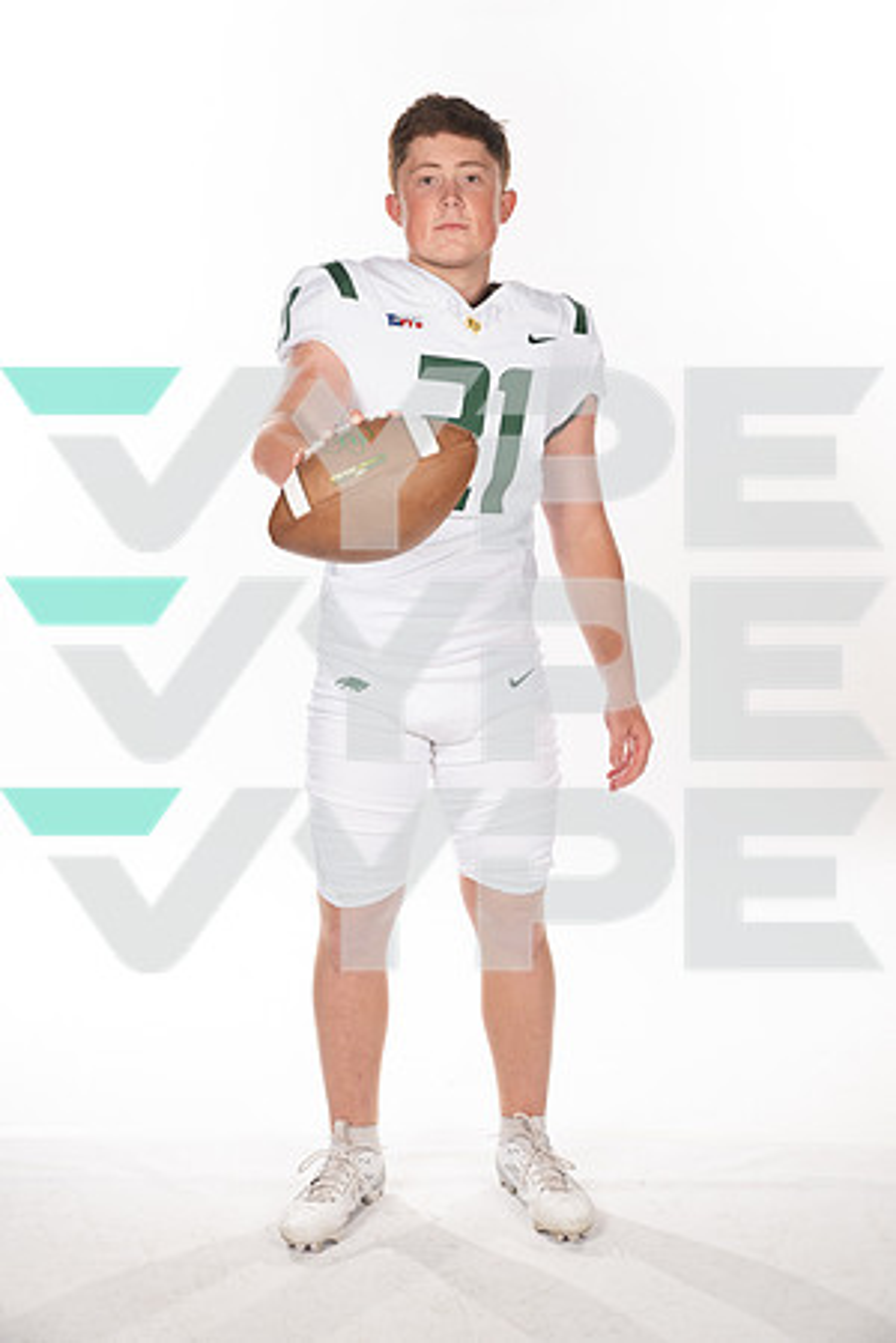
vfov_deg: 35.6
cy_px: 672
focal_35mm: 56
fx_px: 2091
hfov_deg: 24.2
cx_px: 448
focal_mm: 56
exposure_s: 1/400
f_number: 8
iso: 640
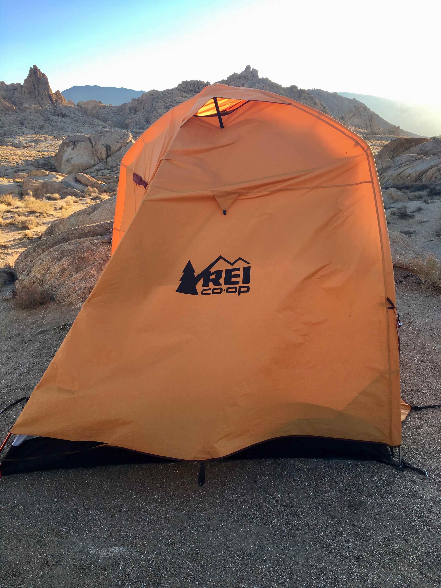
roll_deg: +2.7
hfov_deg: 48.2
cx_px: 220
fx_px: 493
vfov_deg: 61.7
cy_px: 294
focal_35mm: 29
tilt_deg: -16.6
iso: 25
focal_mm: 4.15
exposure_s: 1/364
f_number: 2.2
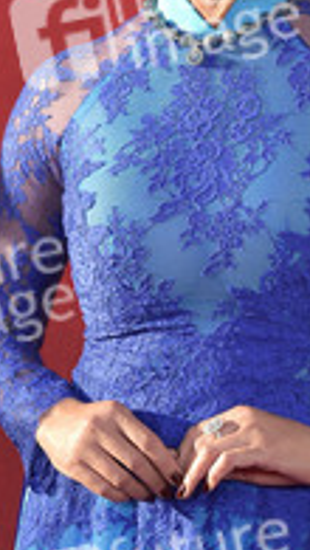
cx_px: 238
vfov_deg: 10.9
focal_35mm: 198
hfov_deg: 6.1
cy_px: 164
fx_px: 2887
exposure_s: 1/1600
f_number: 6.3
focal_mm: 92
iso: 800
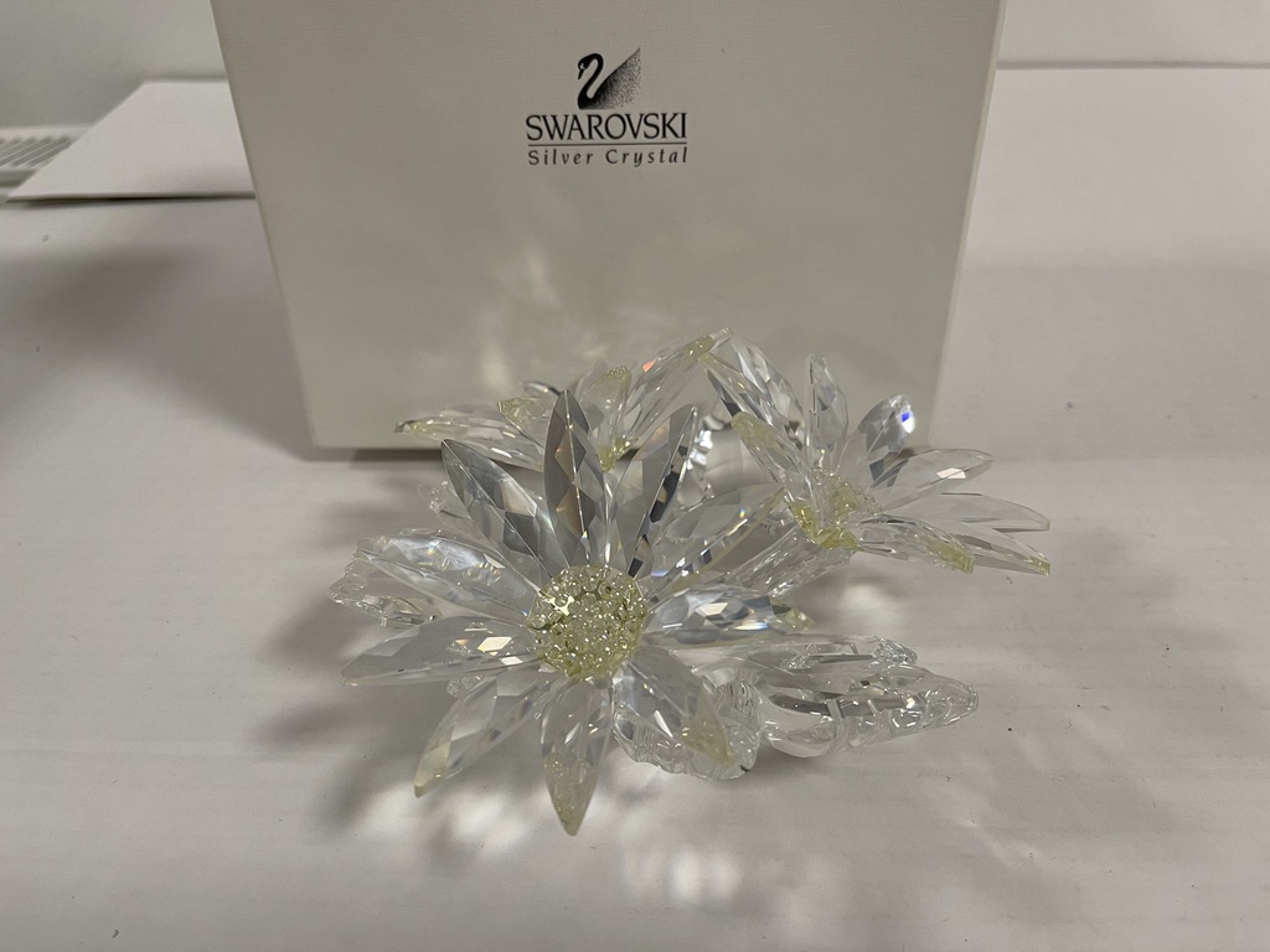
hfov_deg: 69.4
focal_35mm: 25
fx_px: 917
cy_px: 476
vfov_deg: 54.9
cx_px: 635
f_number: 1.6
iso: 64
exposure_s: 1/50
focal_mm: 5.1
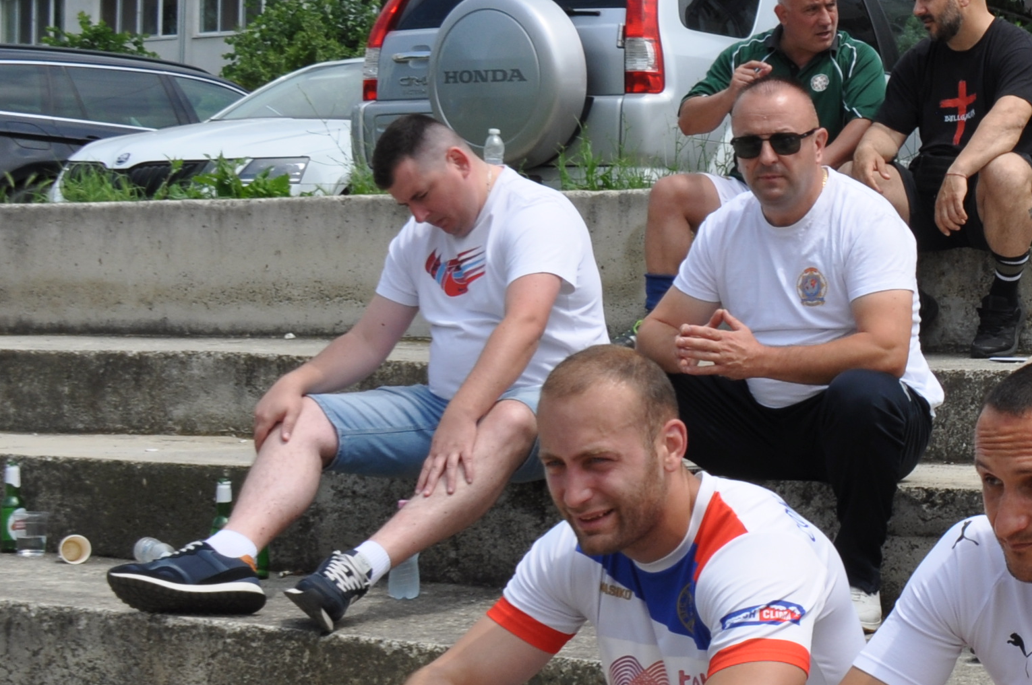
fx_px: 2405
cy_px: 311
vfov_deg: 16.2
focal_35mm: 84
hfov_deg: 22.6
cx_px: 1182
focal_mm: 20
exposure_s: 1/320
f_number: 9
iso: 200
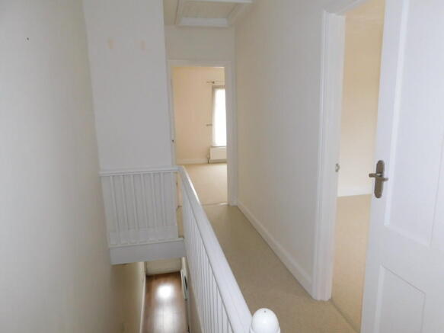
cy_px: 166
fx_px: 295
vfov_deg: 58.9
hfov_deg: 73.9
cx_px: 222
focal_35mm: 23
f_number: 3
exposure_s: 1/30
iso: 200
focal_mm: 4
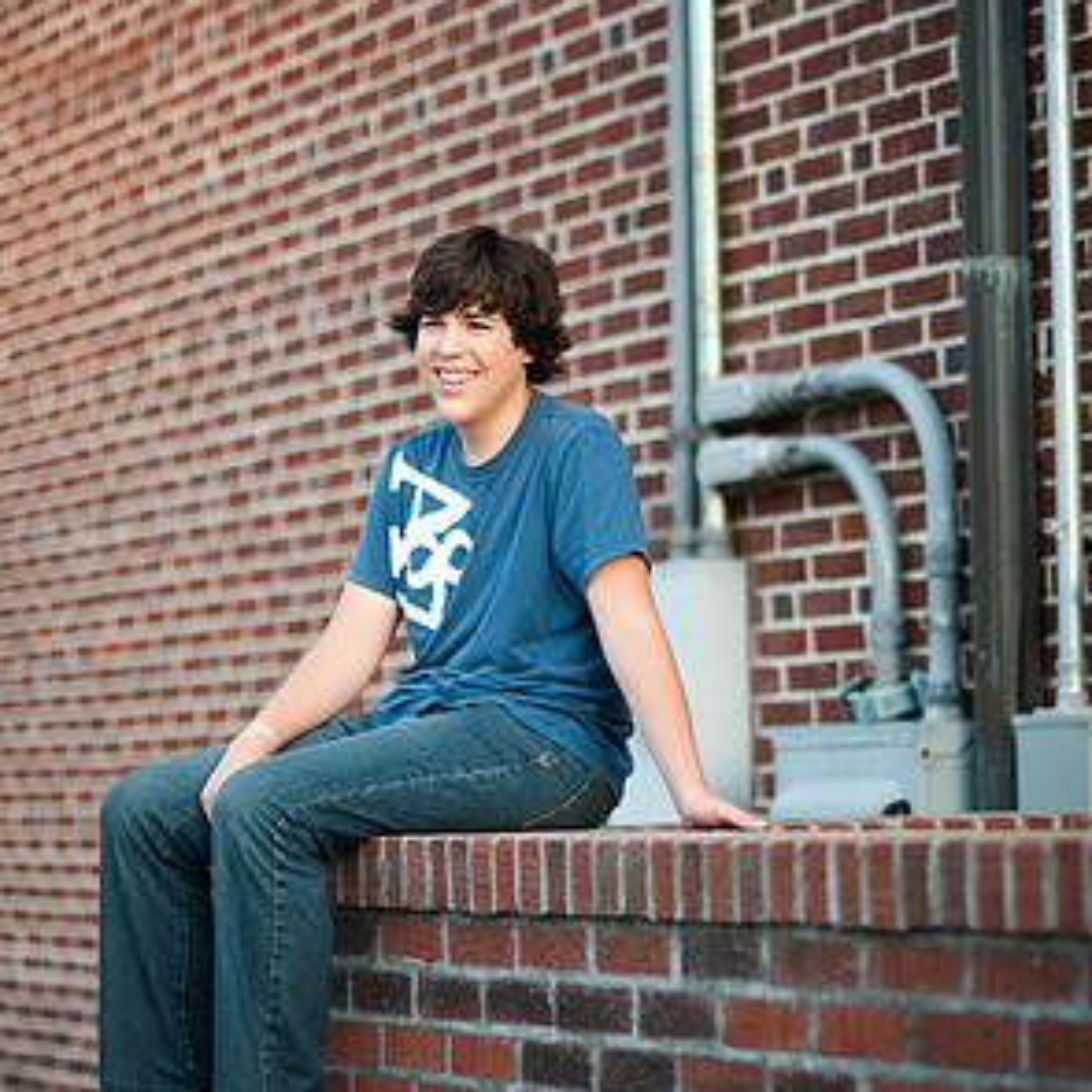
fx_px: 3926
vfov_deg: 15.8
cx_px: 546
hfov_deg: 15.8
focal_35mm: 110
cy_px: 574
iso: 200
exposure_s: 1/500
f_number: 1.8
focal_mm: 85
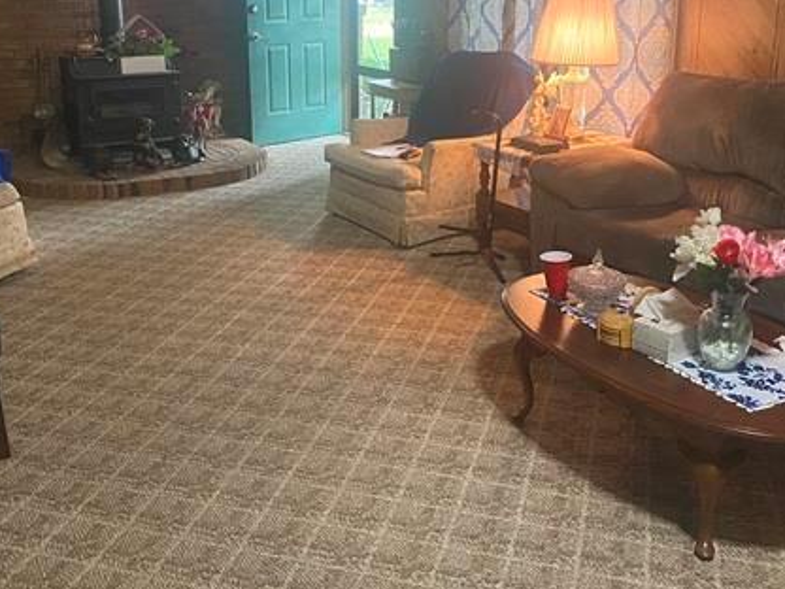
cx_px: 345
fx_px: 907
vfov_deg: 35.5
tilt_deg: -13.4
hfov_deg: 46.7
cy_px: 179
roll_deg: +0.2
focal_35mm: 40
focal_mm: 4.25
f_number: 1.8
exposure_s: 1/40
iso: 400
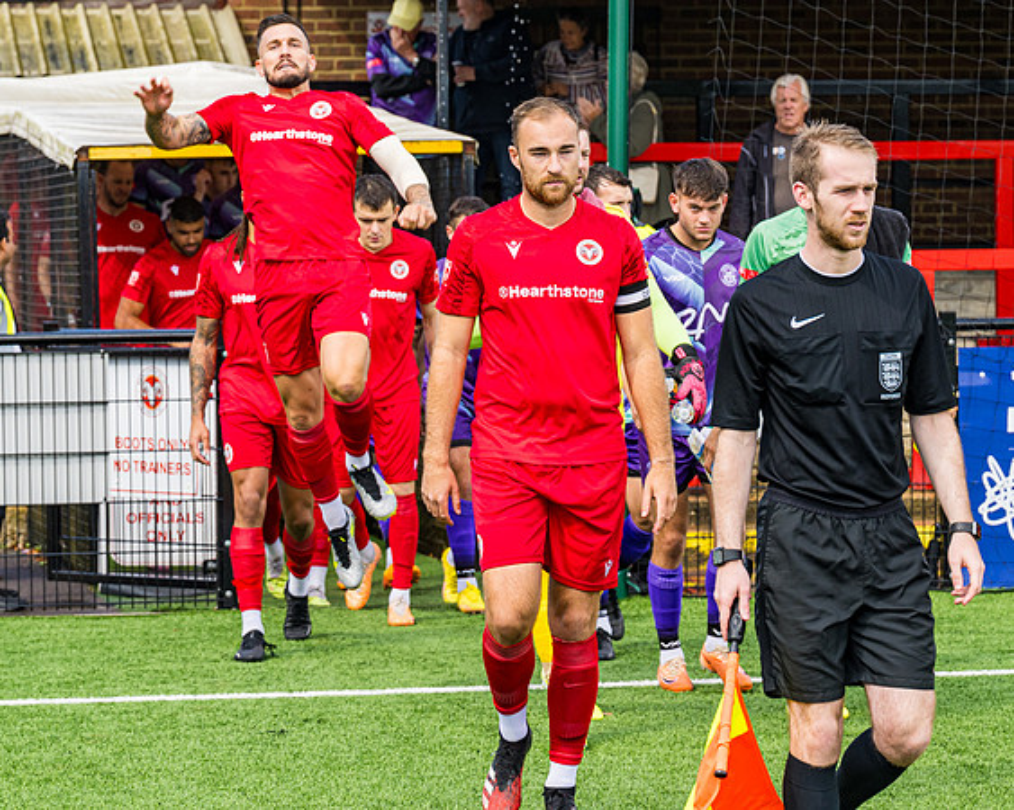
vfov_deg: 10.5
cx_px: 448
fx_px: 4431
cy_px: 404
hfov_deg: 13.1
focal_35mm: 148
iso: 200
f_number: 5
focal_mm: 87
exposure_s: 1/640
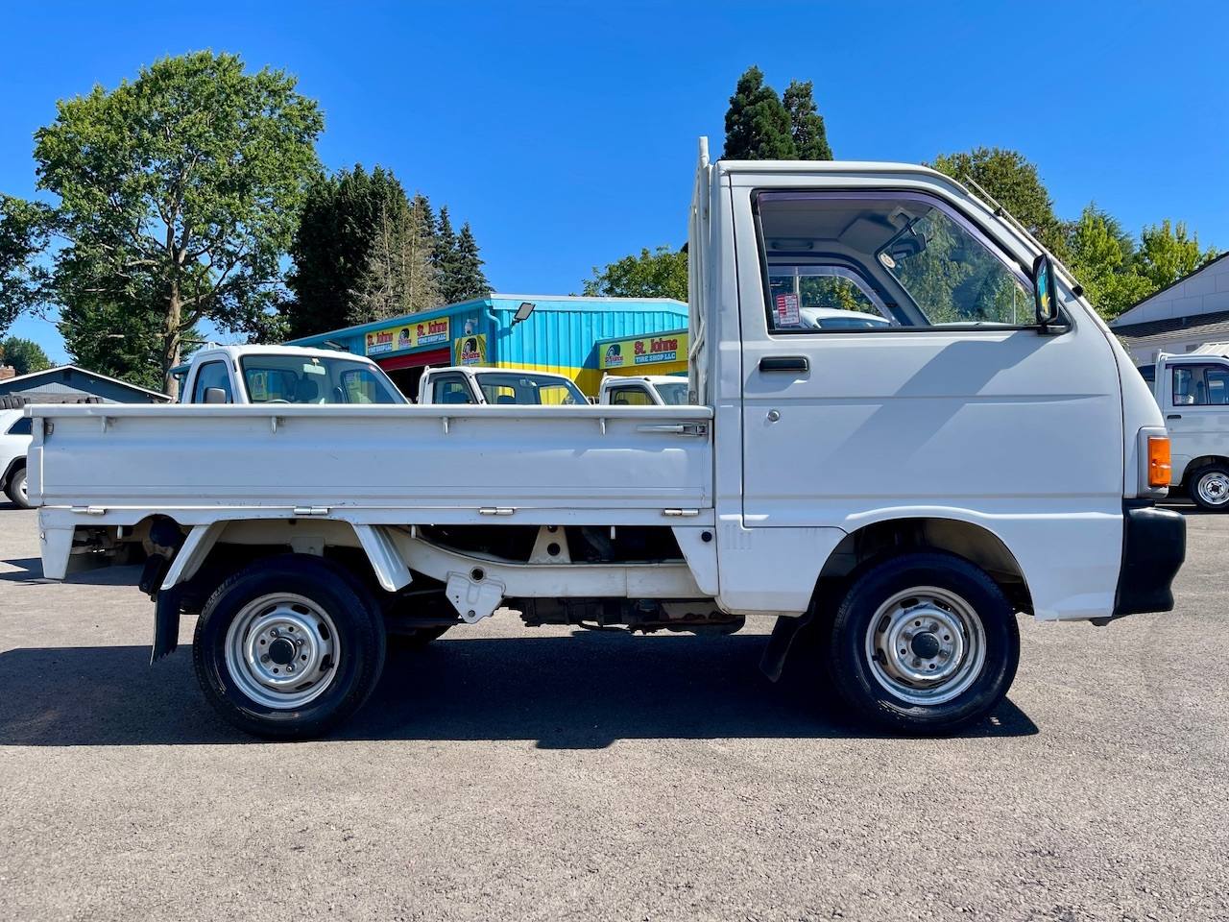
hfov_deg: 69.4
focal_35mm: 25
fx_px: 888
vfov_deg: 54.9
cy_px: 461
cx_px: 614
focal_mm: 5.1
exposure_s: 1/1767
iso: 32
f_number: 1.6
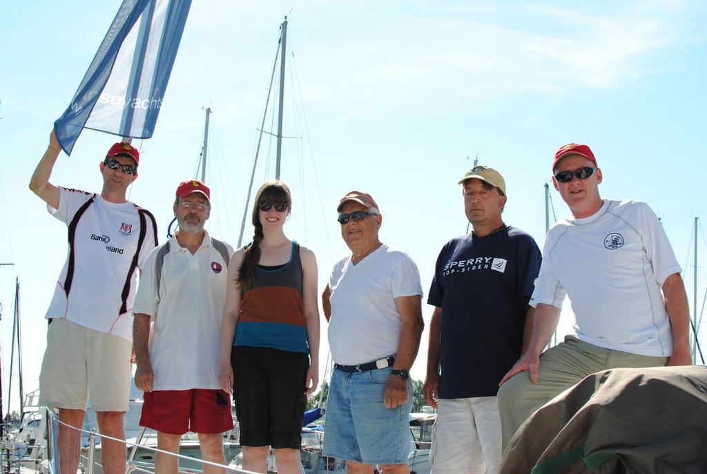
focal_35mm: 52
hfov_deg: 37.8
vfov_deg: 25.8
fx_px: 1033
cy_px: 237
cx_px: 354
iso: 200
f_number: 8
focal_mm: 35
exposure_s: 1/400
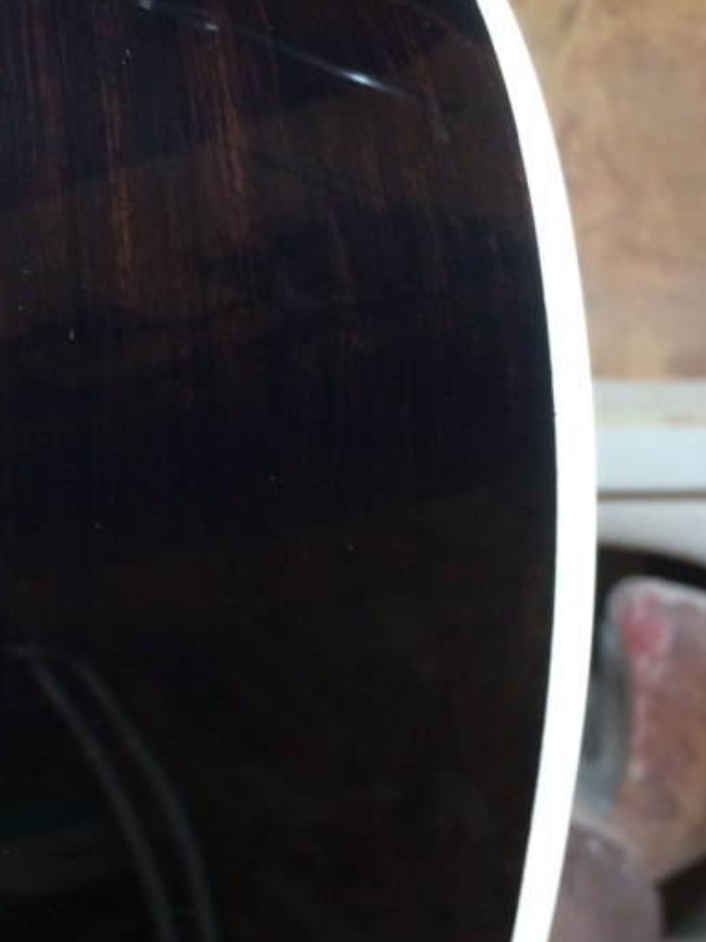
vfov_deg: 33.2
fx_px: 1577
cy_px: 535
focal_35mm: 58
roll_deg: +1.0
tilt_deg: -19.8
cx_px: 151
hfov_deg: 24.9
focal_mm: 4.15
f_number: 2.2
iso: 160
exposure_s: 1/33
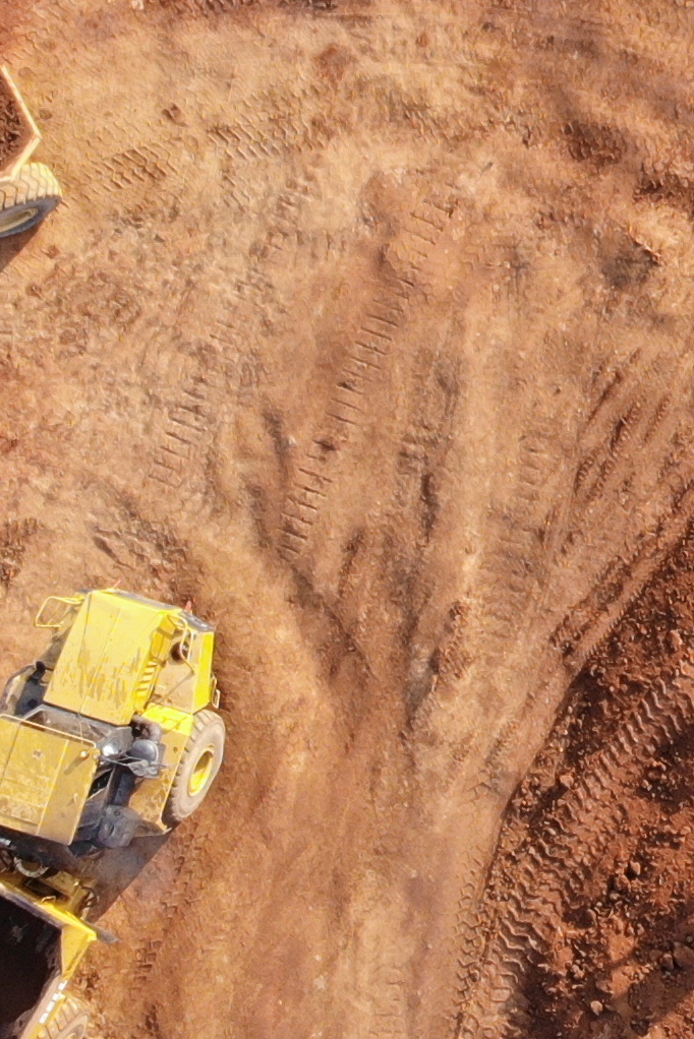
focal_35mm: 99
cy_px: 231
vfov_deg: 20.4
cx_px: 1072
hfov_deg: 13.0
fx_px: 2861
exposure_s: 1/160
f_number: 2.8
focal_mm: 4.5
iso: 100
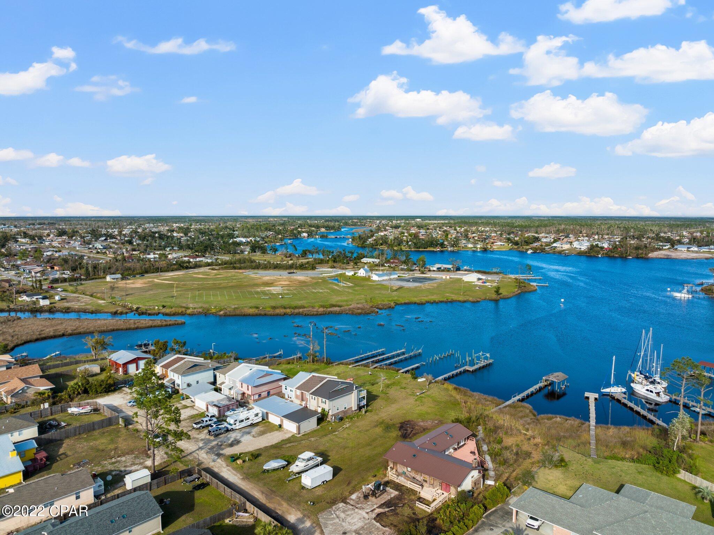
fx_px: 495
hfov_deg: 71.6
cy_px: 268
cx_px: 357
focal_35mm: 24
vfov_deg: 56.8
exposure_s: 1/500
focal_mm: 12.29
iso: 100
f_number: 4
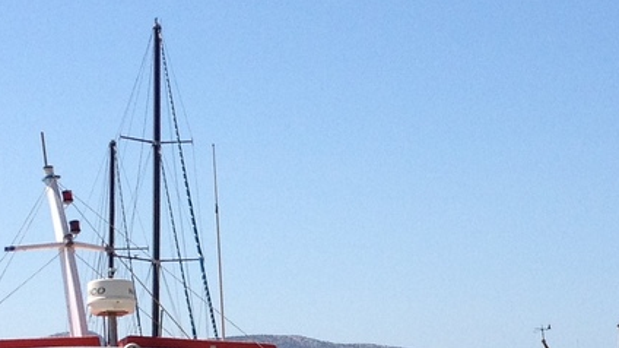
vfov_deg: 8.3
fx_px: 2362
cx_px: 425
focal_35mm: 144
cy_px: 488
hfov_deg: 14.9
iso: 50
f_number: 2.4
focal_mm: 4.28
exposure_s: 1/2304
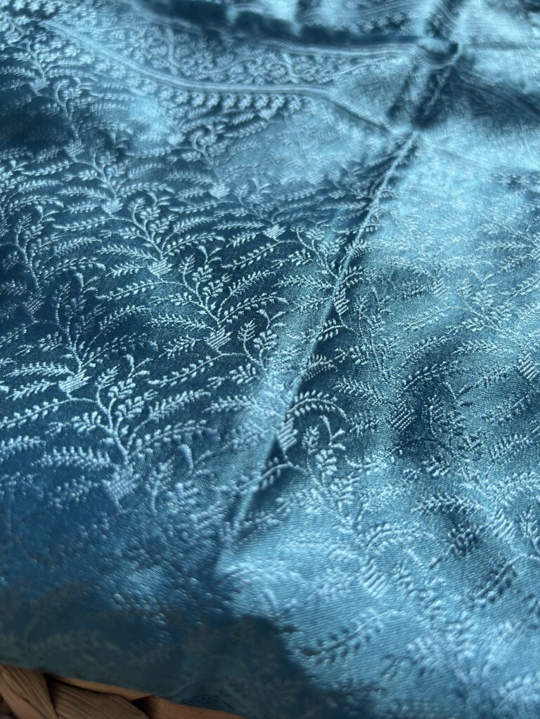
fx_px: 541
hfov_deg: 53.1
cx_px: 270
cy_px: 360
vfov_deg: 67.3
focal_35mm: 26
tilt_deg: -60.0
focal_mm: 5.7
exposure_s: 1/5076
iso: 50
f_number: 1.5
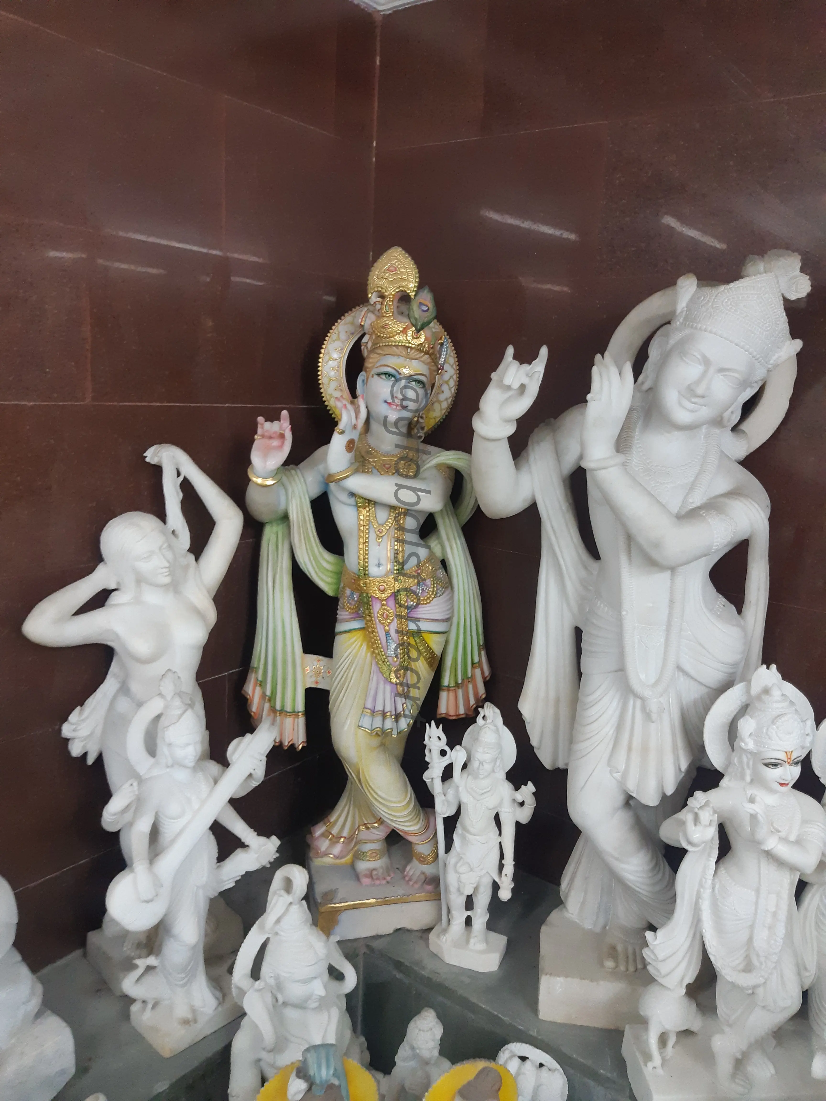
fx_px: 827
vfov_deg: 67.3
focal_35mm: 26
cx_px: 413
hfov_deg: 53.1
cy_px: 550
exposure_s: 1/25
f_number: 1.7
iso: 250
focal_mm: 3.93
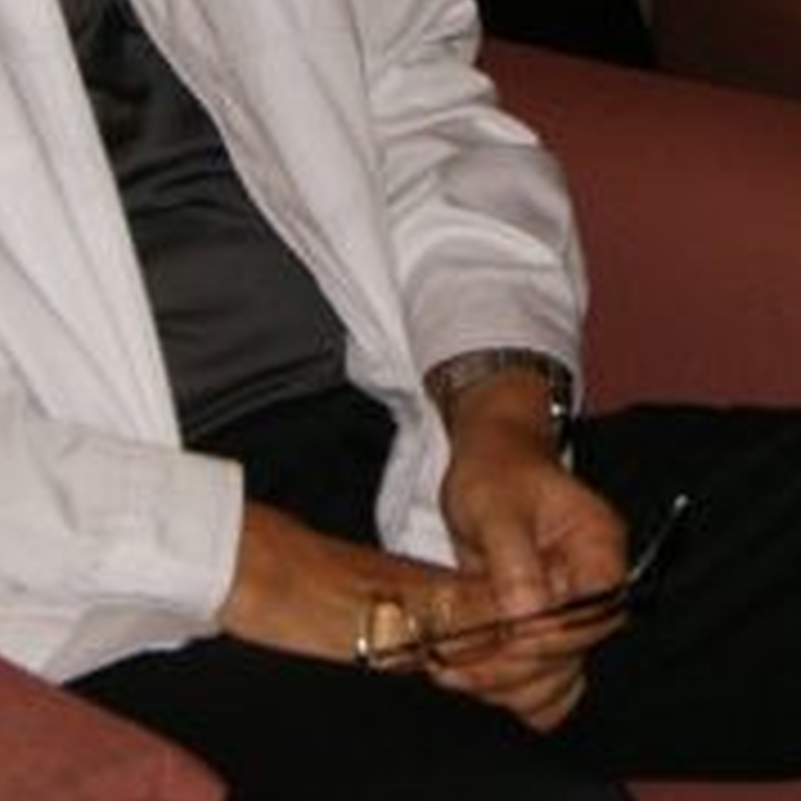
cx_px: 405
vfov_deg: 13.4
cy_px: -250
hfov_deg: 14.0
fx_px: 3272
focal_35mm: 125
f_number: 5.6
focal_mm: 24
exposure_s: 1/60
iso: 400
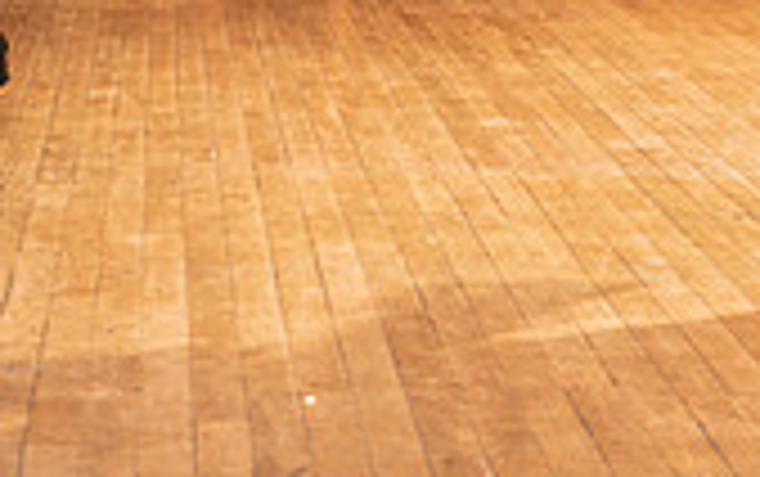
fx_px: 2903
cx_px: -27
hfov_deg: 14.6
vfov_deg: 9.1
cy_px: -317
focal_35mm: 140
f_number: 2.8
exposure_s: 1/125
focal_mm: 40
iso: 800
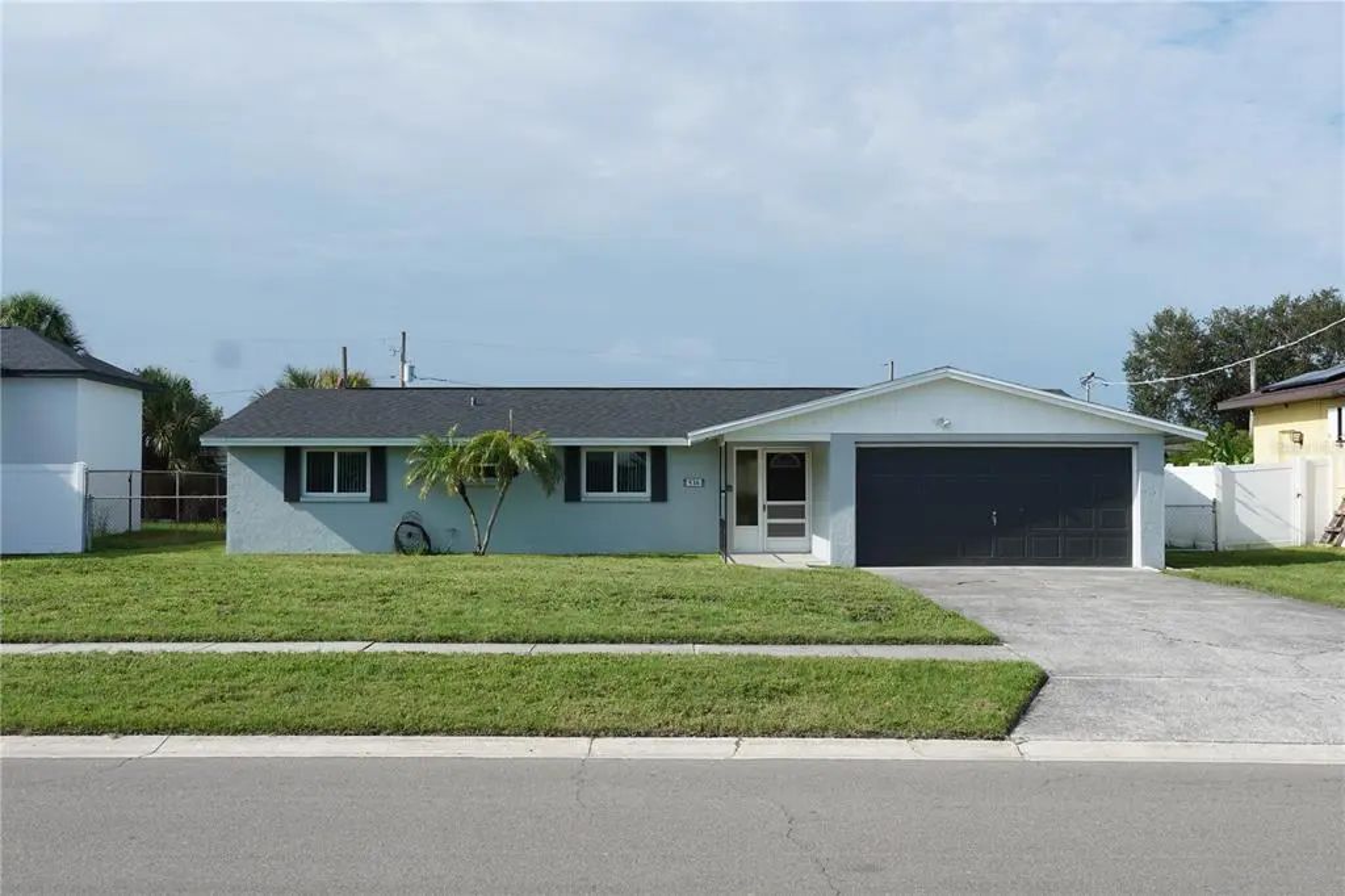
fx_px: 1457
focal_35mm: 39
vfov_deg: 34.2
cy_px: 448
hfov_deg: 49.6
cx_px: 672
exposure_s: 1/250
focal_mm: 26
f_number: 8
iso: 100
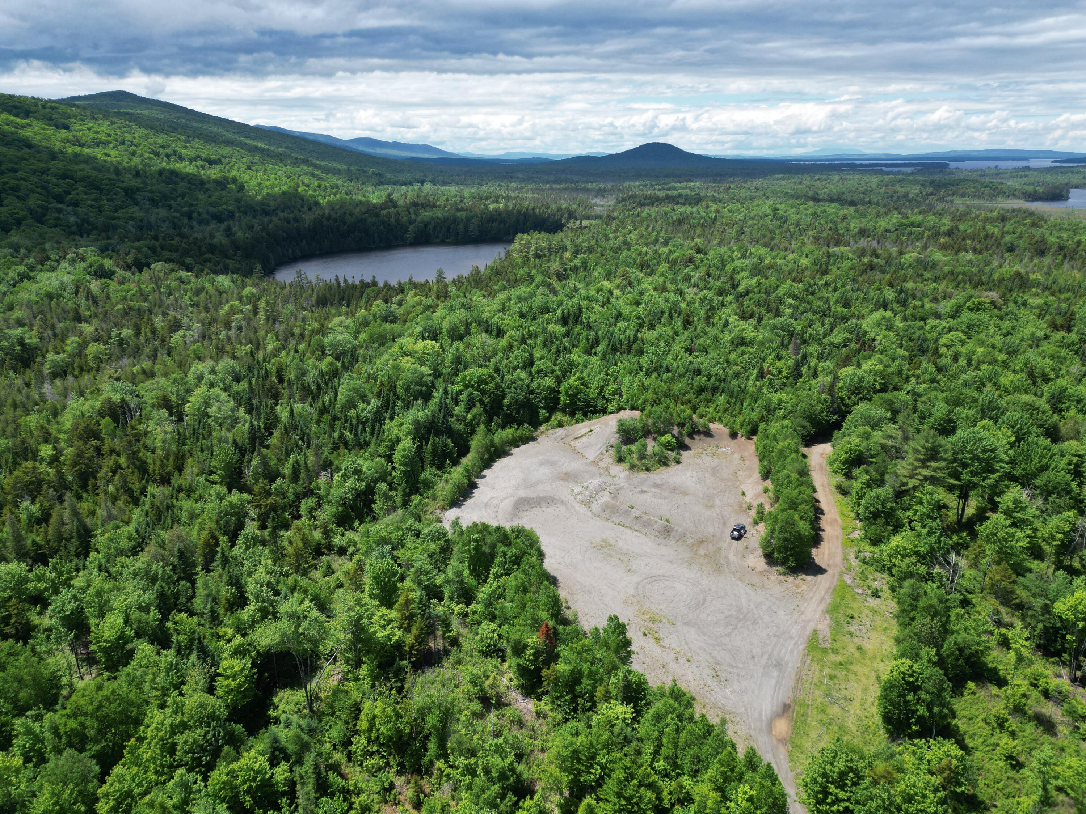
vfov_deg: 56.8
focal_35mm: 24
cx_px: 543
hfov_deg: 71.6
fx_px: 753
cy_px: 407
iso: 130
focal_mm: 6.72
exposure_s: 1/2500
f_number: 1.7
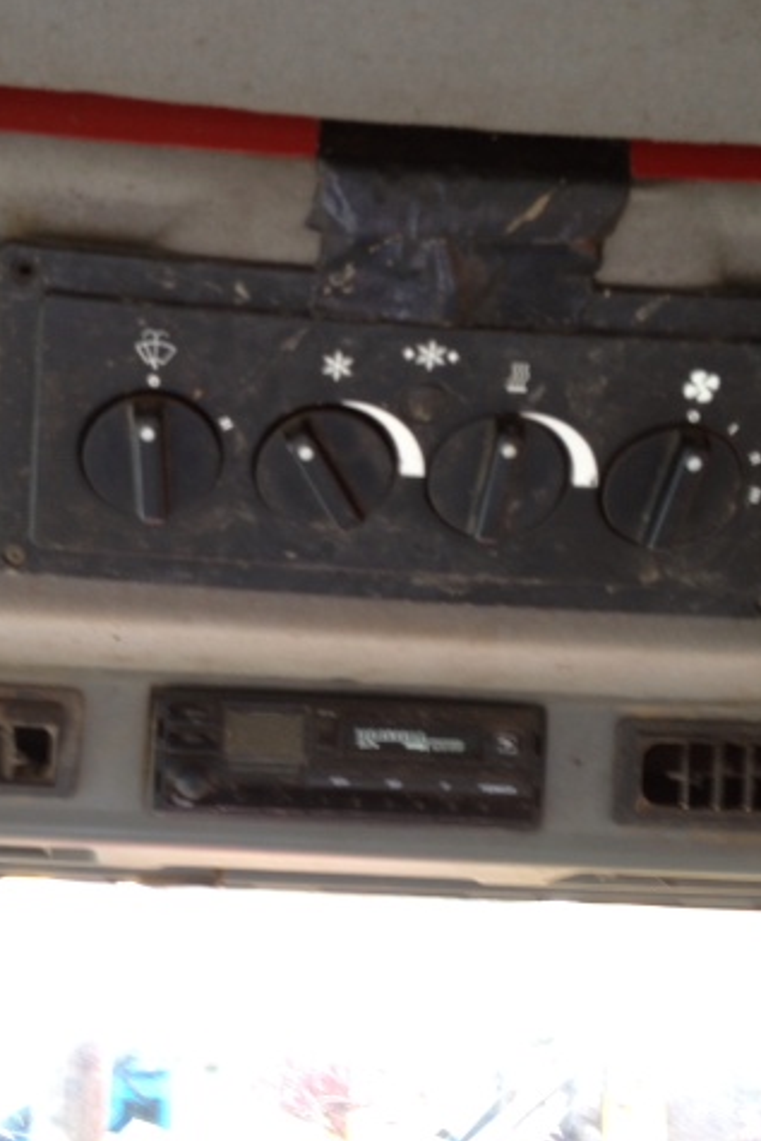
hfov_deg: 27.4
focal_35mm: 49
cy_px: 567
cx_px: 247
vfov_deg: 40.3
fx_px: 1552
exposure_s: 1/20
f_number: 2.4
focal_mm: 4.28
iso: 64
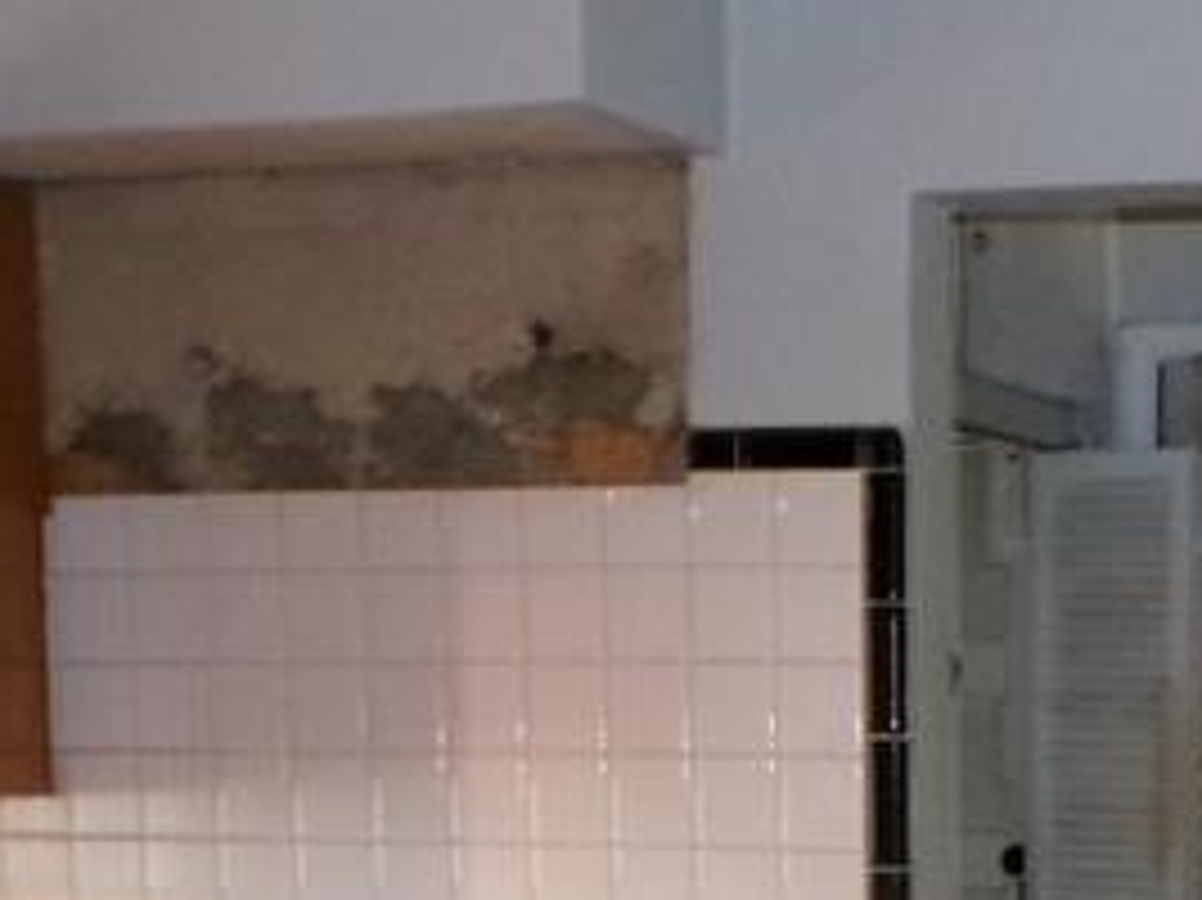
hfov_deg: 20.3
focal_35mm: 92
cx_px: 1328
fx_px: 3193
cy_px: 1246
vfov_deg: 15.1
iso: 700
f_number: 3
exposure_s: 1/17
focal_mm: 4.3
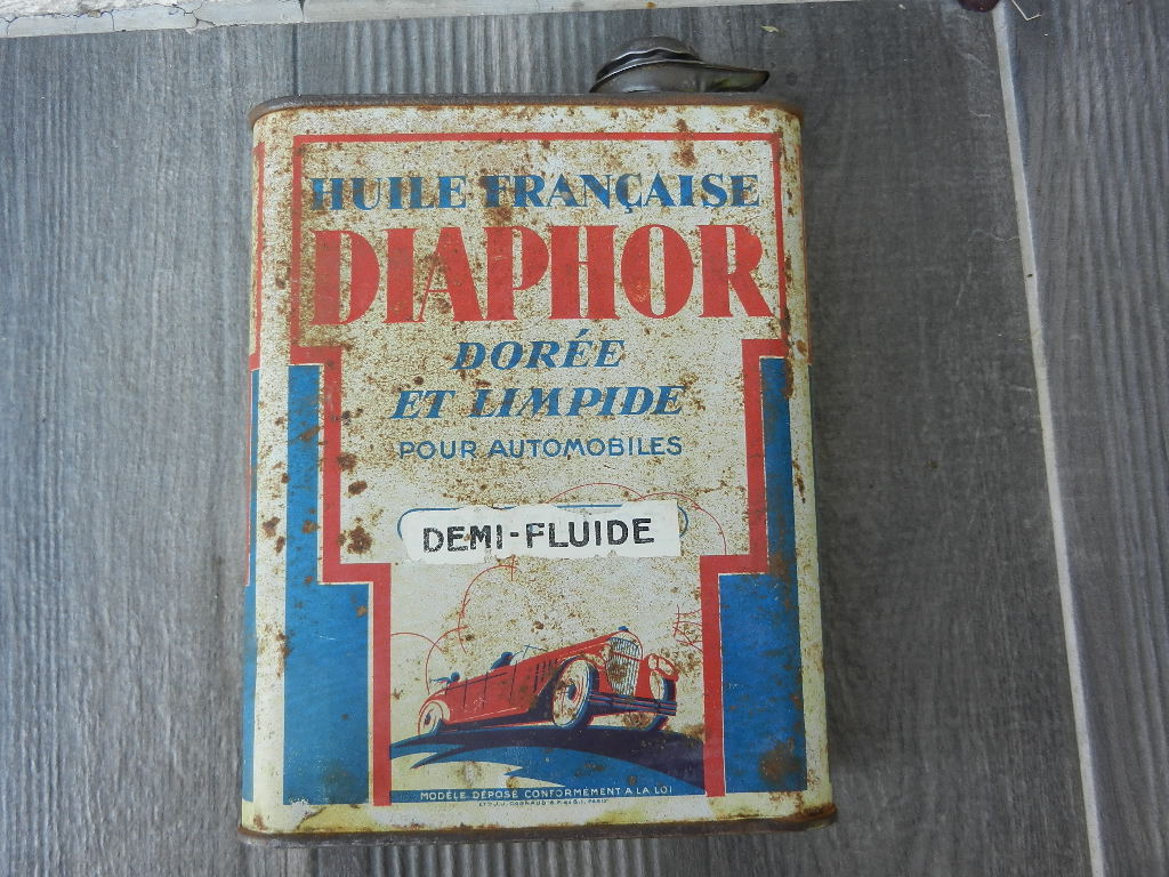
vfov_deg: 42.9
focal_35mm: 33
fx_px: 1114
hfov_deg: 55.4
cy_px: 438
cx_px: 584
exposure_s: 1/100
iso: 160
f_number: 3.8
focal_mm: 5.9
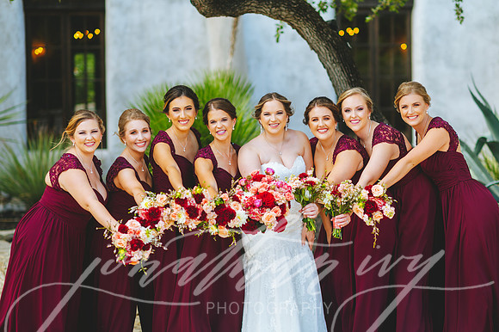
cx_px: 250
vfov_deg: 16.1
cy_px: 166
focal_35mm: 85
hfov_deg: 23.9
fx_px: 1177
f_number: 2
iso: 160
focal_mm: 85
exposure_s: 1/1000
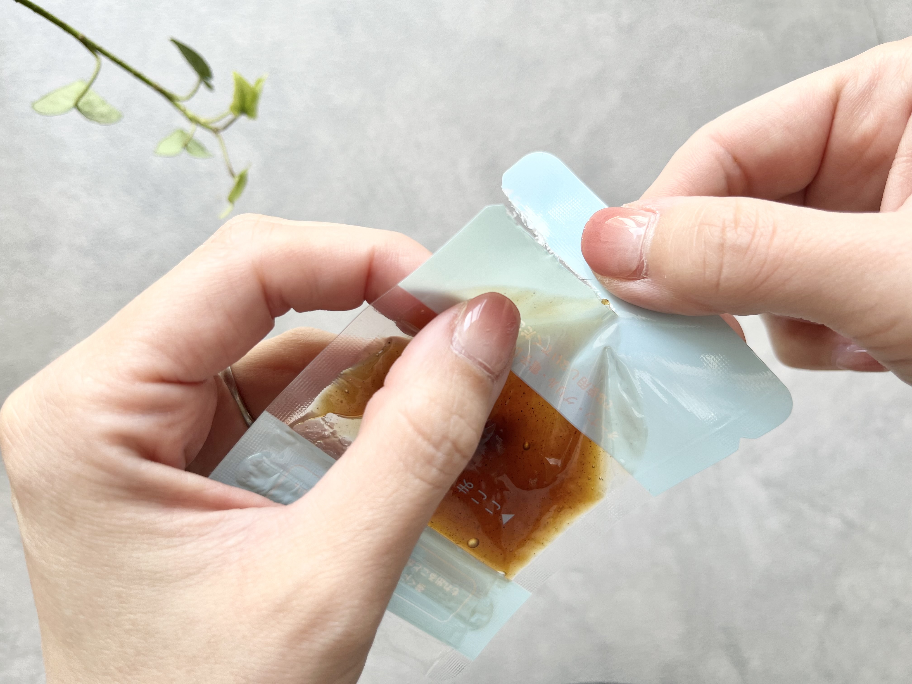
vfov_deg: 53.1
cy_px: 342
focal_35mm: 26
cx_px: 456
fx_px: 685
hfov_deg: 67.3
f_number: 1.6
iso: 32
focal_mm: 5.1
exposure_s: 1/140
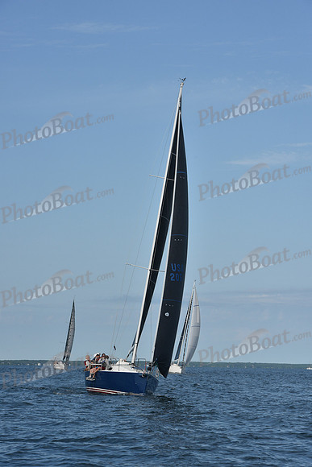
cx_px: 156
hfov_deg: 11.8
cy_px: 234
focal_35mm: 116
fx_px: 1507
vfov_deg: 17.6
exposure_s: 1/1000
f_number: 11
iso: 320
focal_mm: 116
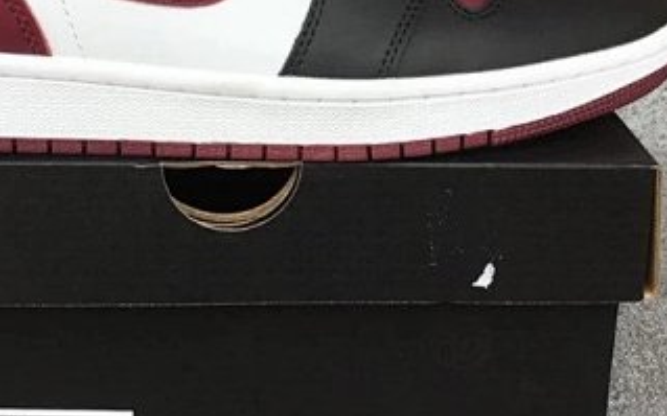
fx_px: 1199
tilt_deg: -16.7
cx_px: 232
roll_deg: -0.4
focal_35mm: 66
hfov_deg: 30.9
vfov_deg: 19.3
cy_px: 29
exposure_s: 1/235
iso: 25
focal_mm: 3.3
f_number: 2.4
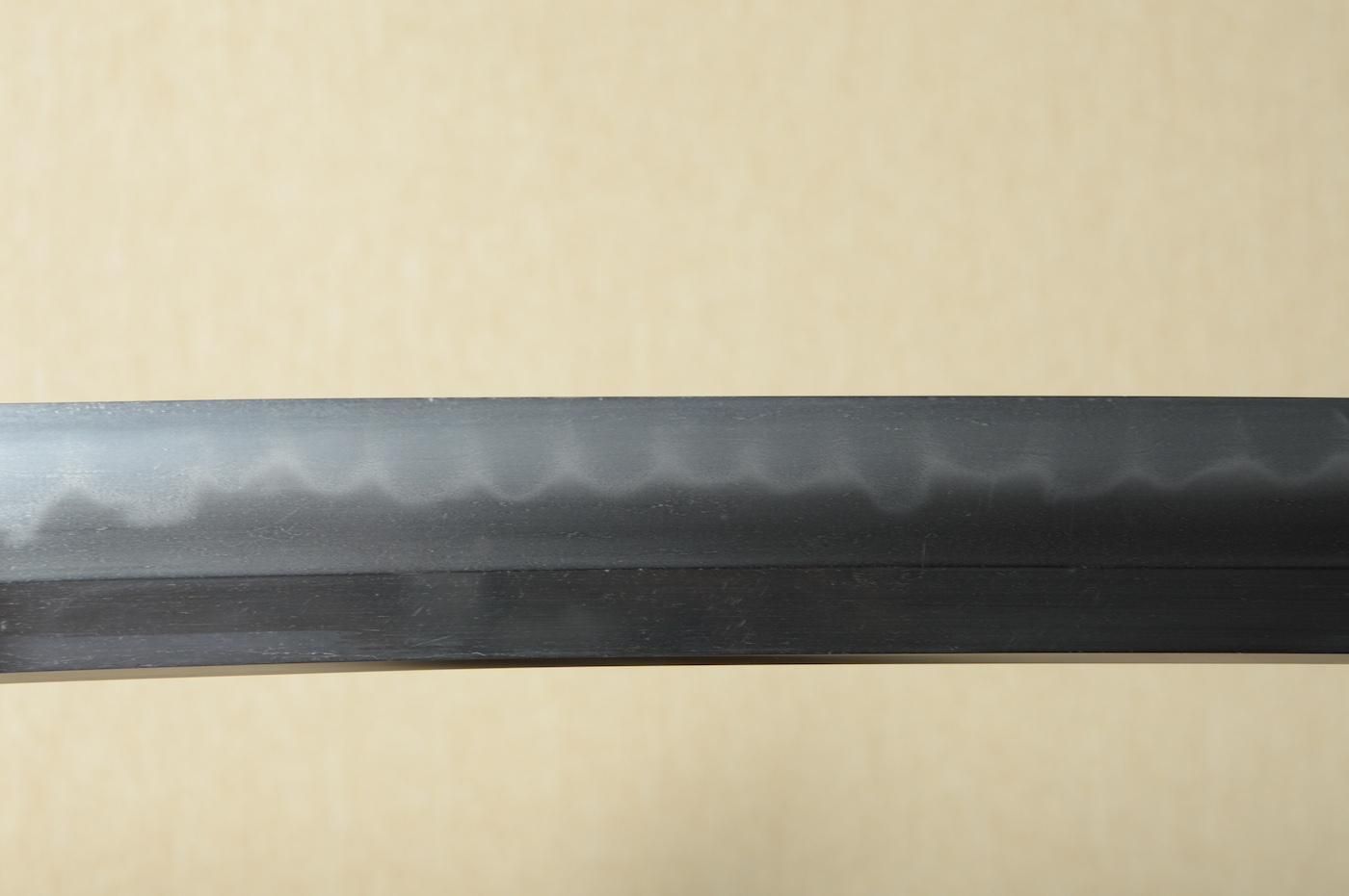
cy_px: 448
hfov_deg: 20.6
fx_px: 3707
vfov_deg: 13.8
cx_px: 674
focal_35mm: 99
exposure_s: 1/2
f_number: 11
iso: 400
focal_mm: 66
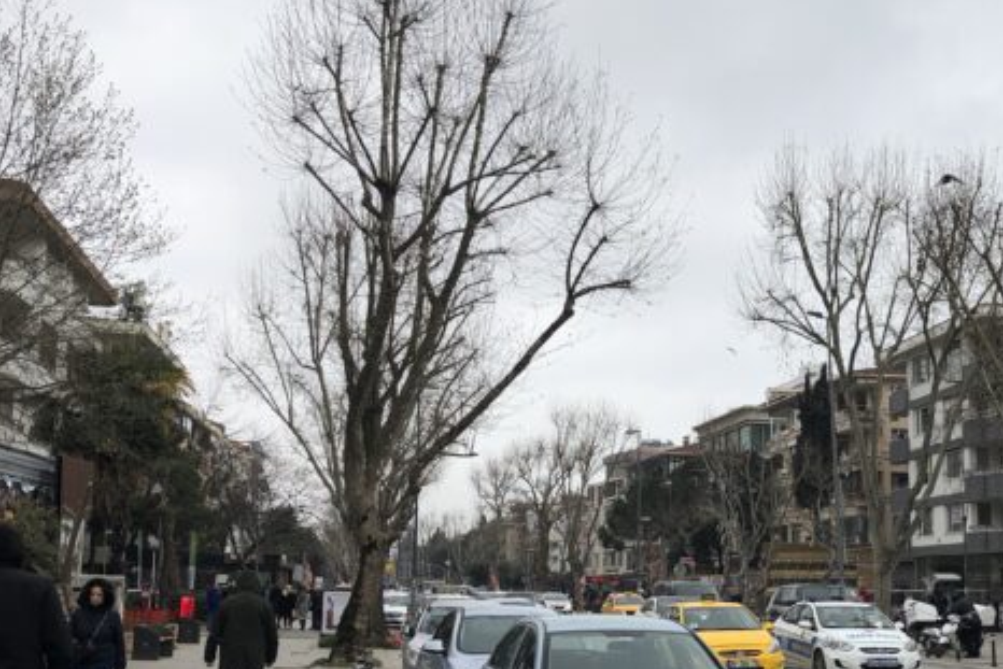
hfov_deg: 40.6
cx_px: 672
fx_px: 1338
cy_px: 439
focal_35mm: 48
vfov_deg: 27.9
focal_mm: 3.99
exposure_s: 1/592
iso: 20
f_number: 1.8
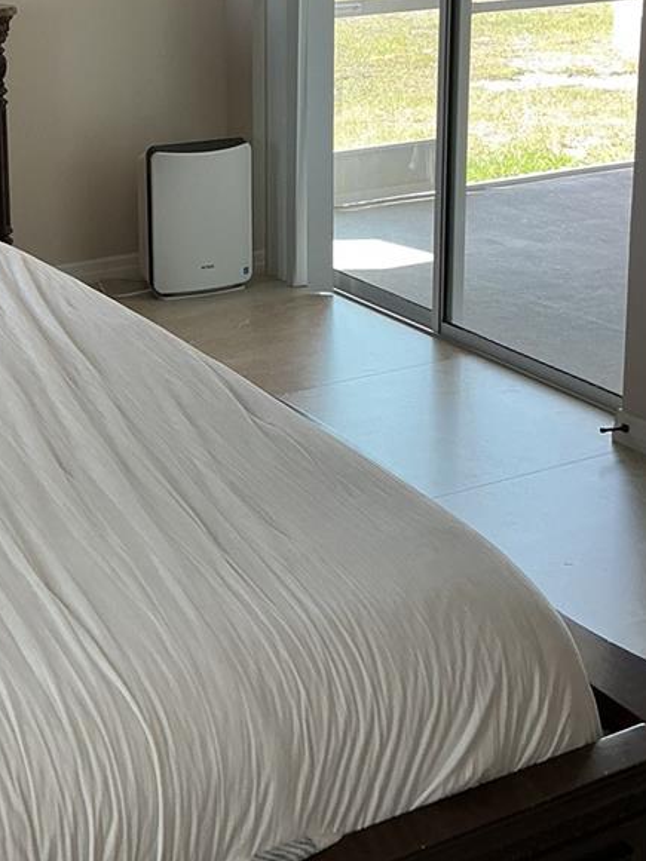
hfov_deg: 24.1
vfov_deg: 31.4
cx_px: 147
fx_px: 1493
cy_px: 186
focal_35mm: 60
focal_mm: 3
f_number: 1.8
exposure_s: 1/60
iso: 40
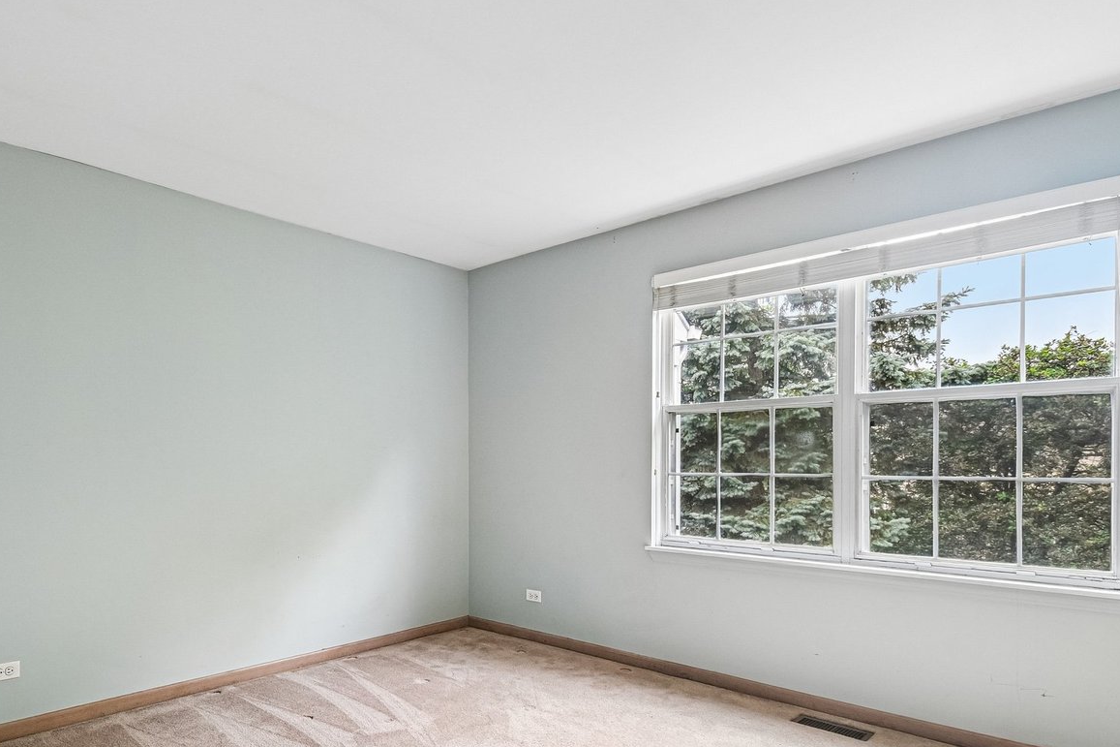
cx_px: 430
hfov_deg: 79.9
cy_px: 481
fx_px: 653
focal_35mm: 21
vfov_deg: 58.5
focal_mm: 10
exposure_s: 1/6
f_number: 8
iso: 400
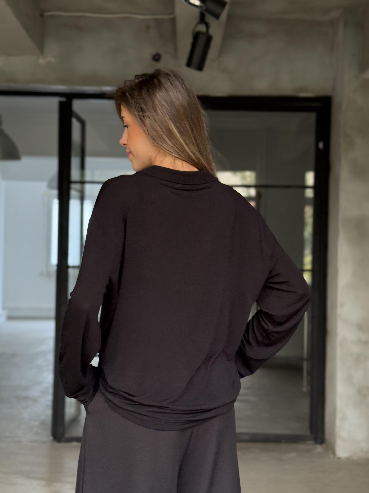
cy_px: 246
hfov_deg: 30.3
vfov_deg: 39.7
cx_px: 184
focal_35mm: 48
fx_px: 682
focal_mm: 6.76
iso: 100
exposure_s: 1/76
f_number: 1.78
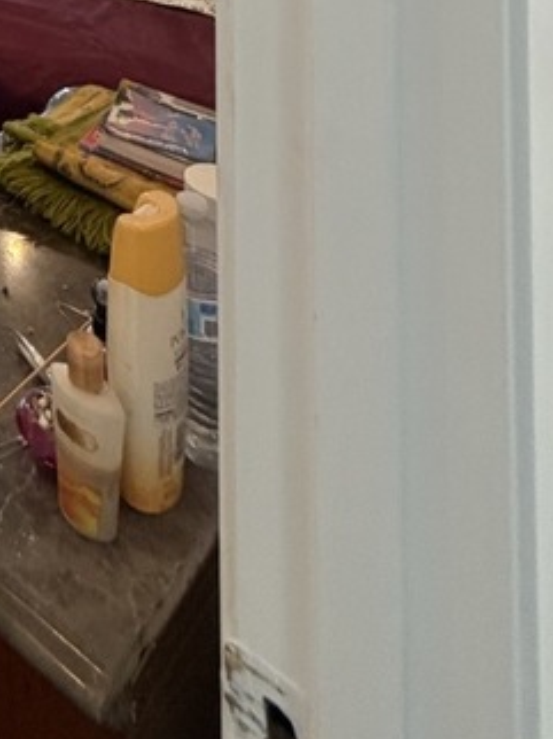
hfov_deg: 24.5
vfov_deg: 25.5
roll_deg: -1.9
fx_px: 1002
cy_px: -457
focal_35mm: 47
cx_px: -262
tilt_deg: +3.5
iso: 200
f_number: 2.2
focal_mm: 2.22
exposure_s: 1/60
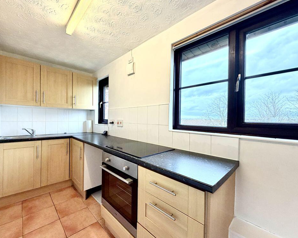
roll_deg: -0.8
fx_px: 132
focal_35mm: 15
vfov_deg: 84.0
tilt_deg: -0.1
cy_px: 120
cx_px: 141
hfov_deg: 96.7
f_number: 2.2
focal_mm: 2.22
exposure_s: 1/100
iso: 125
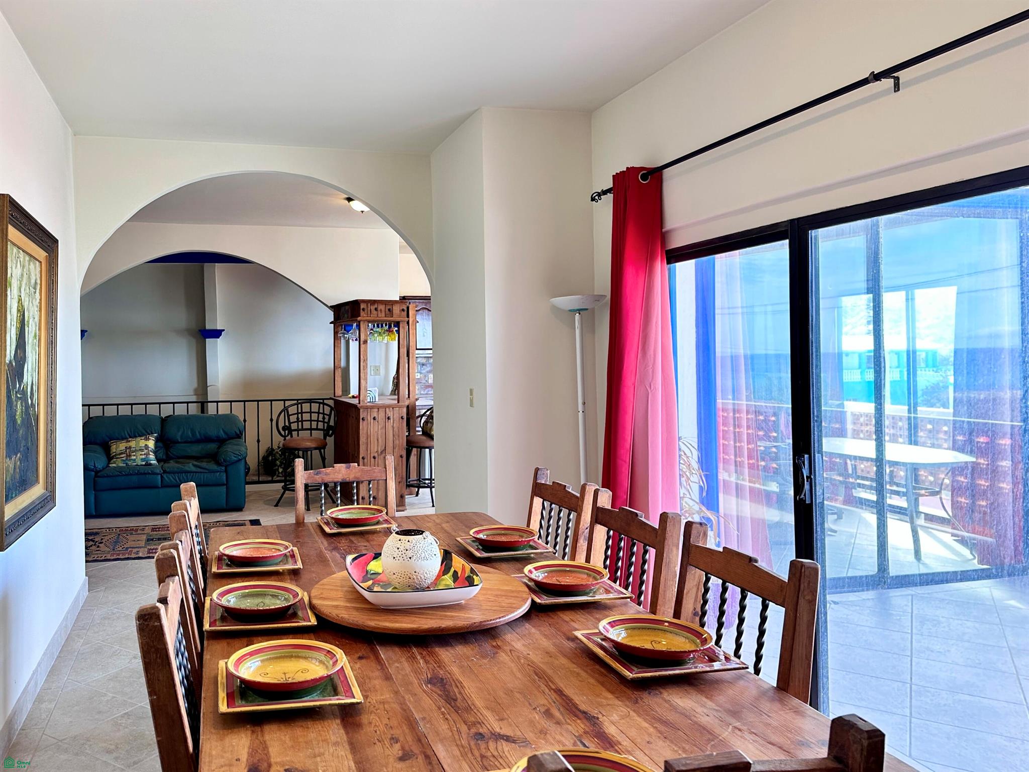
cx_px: 514
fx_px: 713
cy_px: 386
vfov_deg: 56.8
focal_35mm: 24
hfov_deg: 71.6
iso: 125
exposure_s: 1/120
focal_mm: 6.86
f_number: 1.78
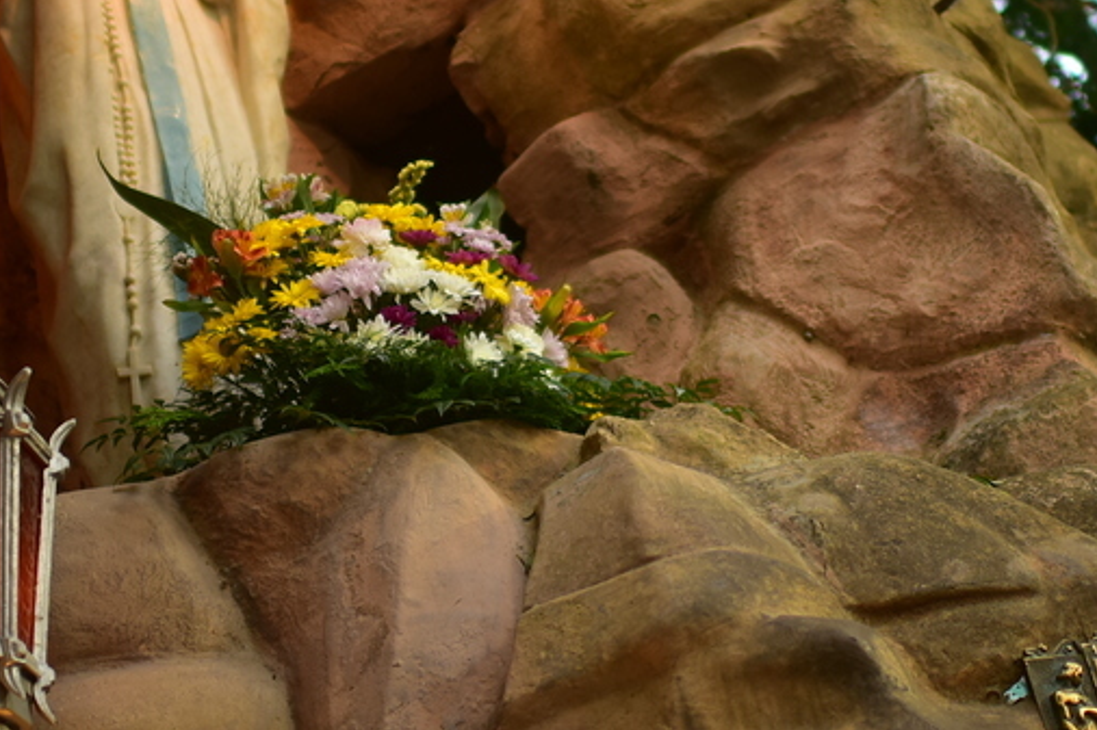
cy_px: 359
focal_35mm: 90
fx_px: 2741
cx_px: 642
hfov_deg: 22.6
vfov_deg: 15.2
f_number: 1.4
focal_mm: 35
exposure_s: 1/320
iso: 320
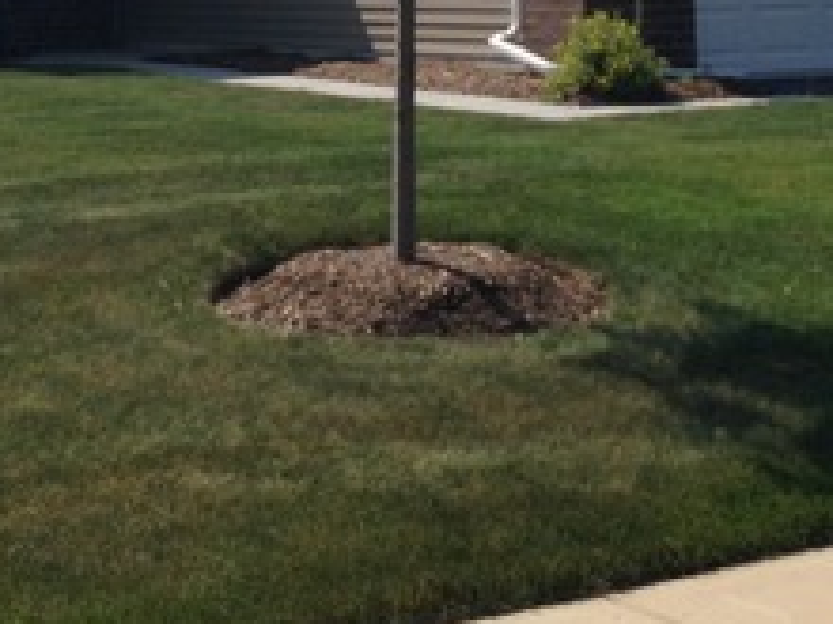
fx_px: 2310
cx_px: 227
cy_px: -121
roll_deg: +2.3
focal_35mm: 96
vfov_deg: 14.9
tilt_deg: +0.4
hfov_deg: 20.3
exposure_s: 1/2358
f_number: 2.4
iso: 50
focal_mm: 4.12
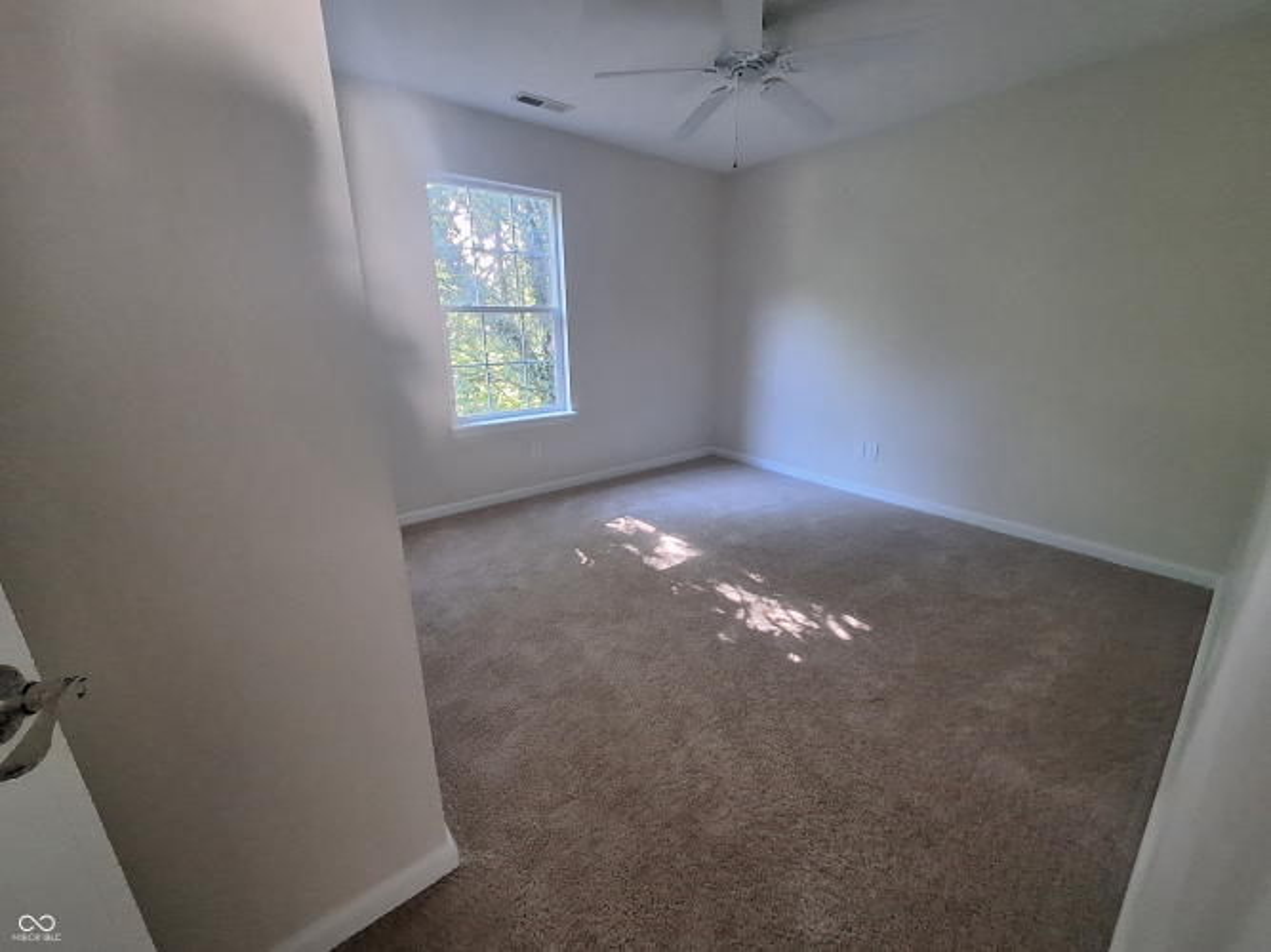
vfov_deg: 89.9
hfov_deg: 106.2
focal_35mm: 13
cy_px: 476
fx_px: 477
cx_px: 636
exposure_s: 1/24
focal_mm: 1.74
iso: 250
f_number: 2.2
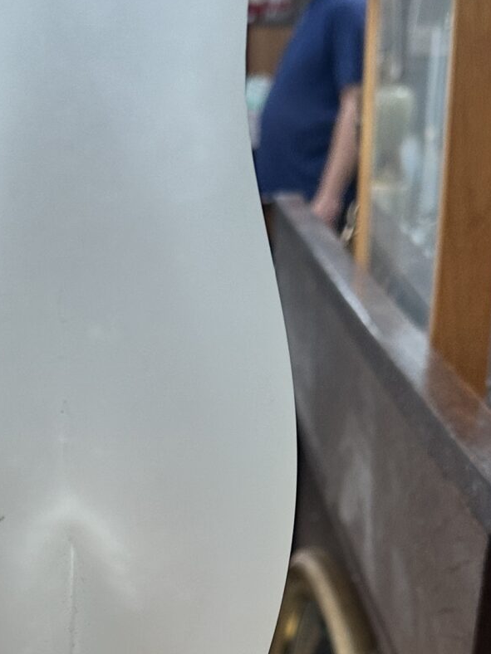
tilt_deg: -23.4
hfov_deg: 18.7
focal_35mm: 78
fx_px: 1475
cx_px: 84
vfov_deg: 23.9
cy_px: 654
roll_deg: +0.9
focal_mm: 6.86
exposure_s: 1/121
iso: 160
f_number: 1.78
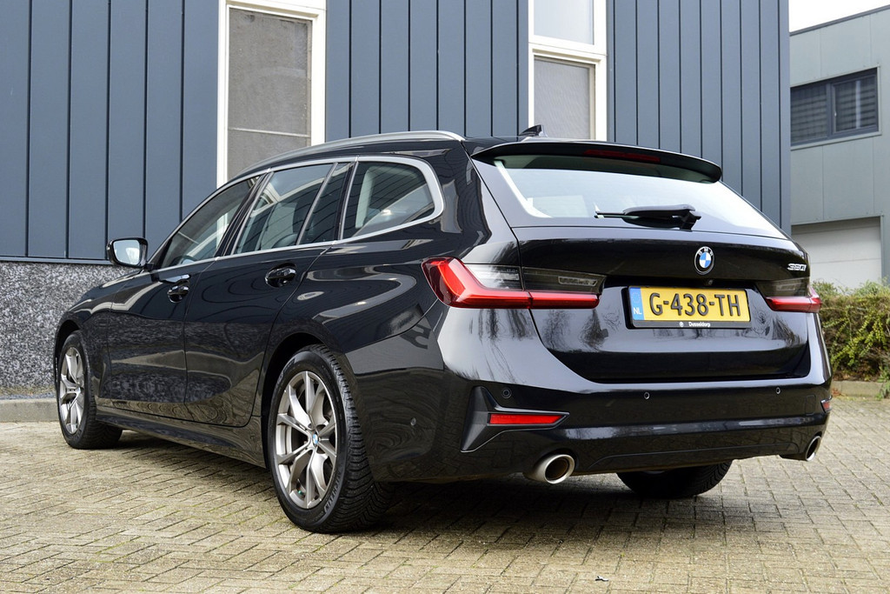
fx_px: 1187
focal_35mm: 48
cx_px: 445
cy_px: 297
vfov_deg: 28.1
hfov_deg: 41.1
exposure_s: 1/80
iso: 400
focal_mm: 32
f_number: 8
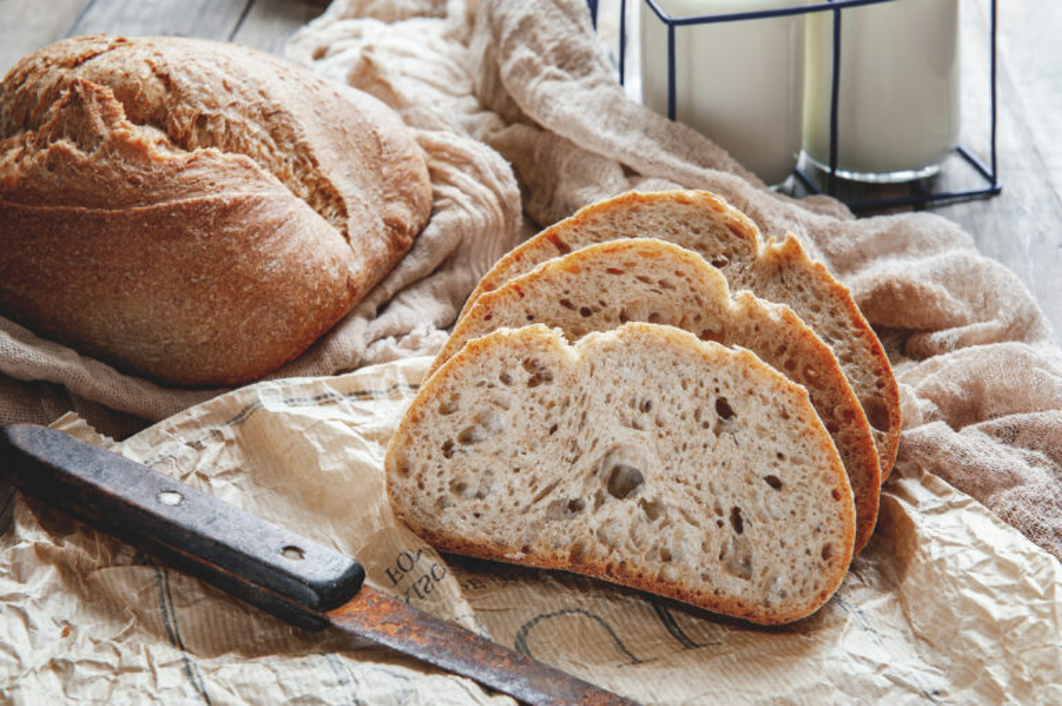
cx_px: 531
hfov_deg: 28.9
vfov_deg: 19.4
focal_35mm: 70
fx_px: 2064
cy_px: 353
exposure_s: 2.5
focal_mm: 70
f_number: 13
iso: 200
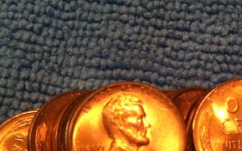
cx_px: 181
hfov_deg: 30.6
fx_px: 435
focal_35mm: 66
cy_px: 126
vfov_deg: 19.4
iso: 640
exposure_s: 1/15
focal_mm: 3.85
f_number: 2.8
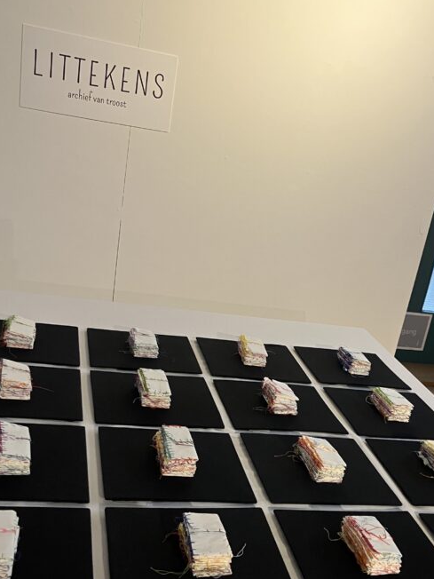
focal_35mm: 44
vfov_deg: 42.2
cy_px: 403
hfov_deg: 32.7
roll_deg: -11.0
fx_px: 736
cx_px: 281
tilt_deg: -22.0
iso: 125
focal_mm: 3.99
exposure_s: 1/50
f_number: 1.8
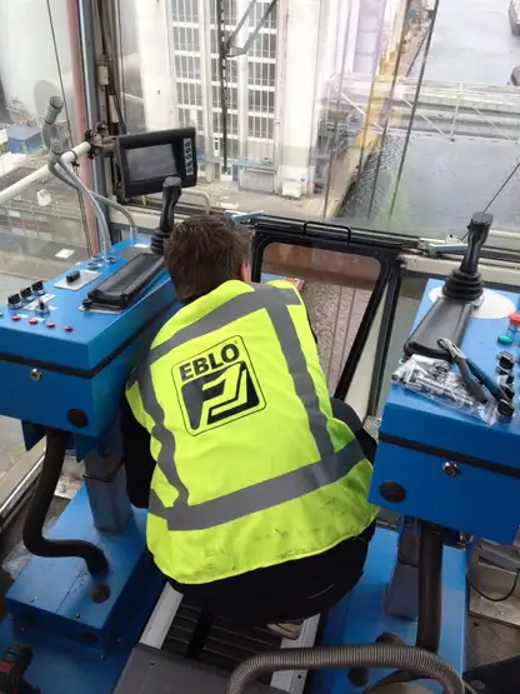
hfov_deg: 48.2
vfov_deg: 61.7
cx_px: 260
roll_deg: +0.2
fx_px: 581
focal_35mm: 29
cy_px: 347
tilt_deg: -35.8
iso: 50
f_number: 2.2
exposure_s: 1/120
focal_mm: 4.15
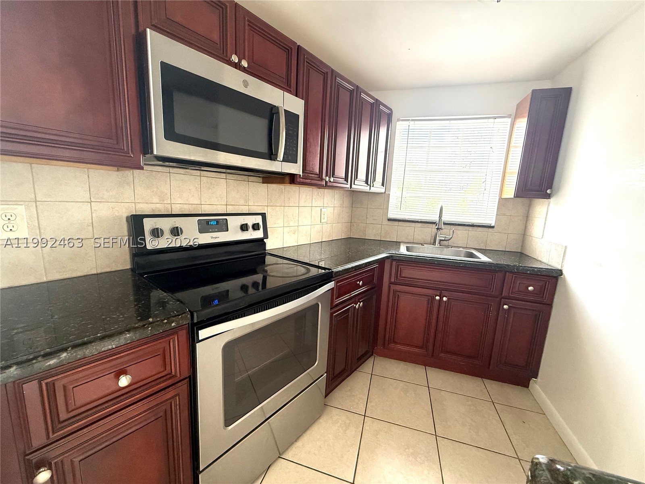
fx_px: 261
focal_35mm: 14
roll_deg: -2.8
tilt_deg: -9.2
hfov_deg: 102.1
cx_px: 322
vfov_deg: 85.7
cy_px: 242
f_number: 2.2
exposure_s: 1/99
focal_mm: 2.22
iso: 320
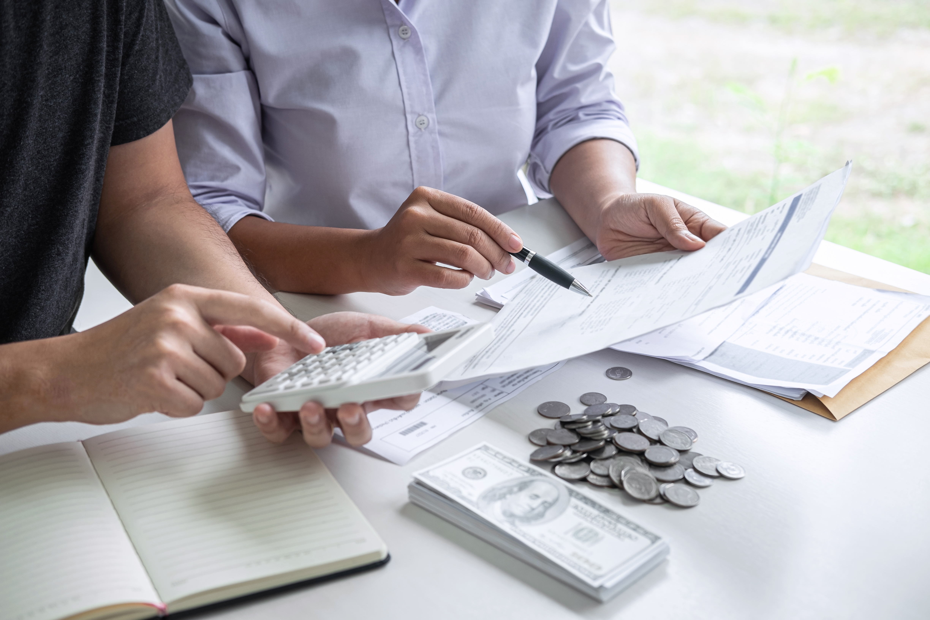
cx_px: 465
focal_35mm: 53
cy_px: 310
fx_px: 1369
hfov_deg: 37.5
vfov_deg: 25.5
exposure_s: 1/180
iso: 200
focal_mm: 35
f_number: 3.2
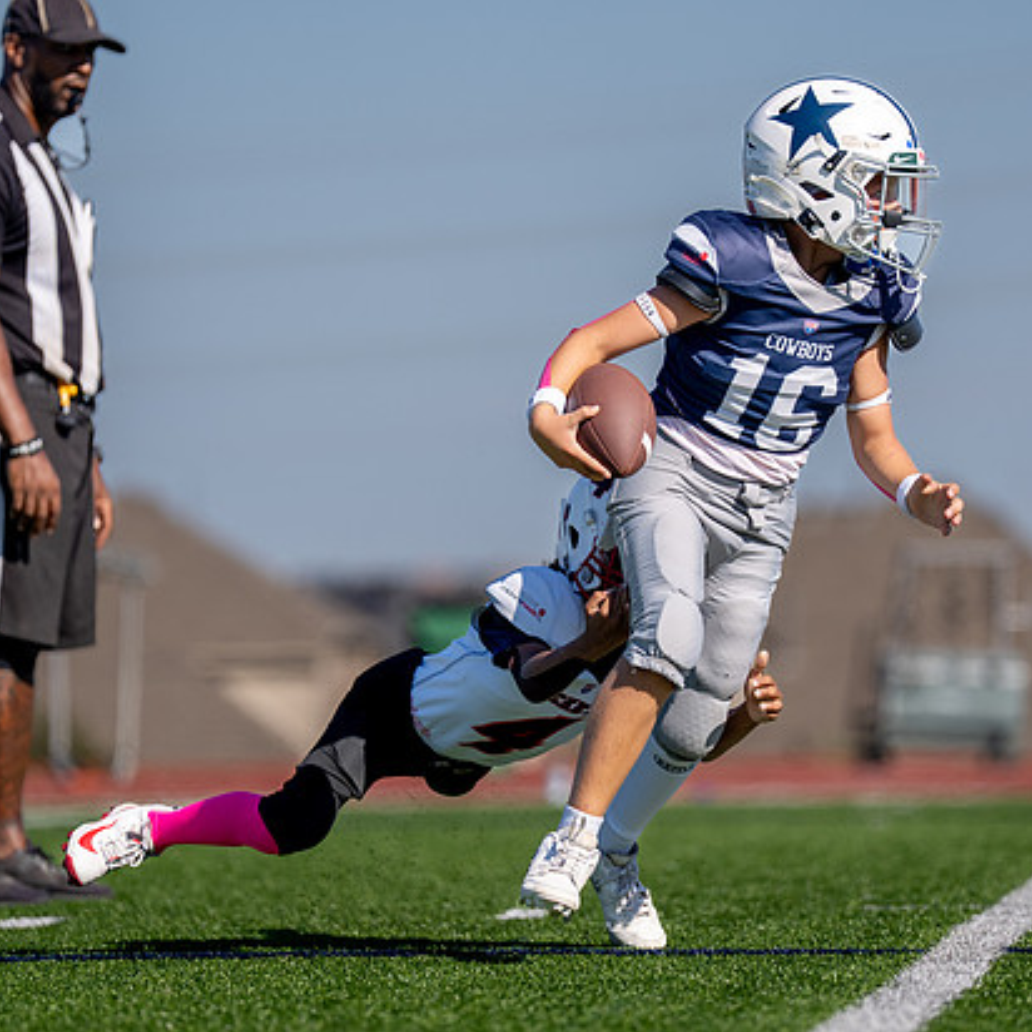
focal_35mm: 312
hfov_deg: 5.6
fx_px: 10524
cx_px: 610
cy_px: 568
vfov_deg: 5.6
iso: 160
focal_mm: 200
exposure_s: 1/4000
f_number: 2.8
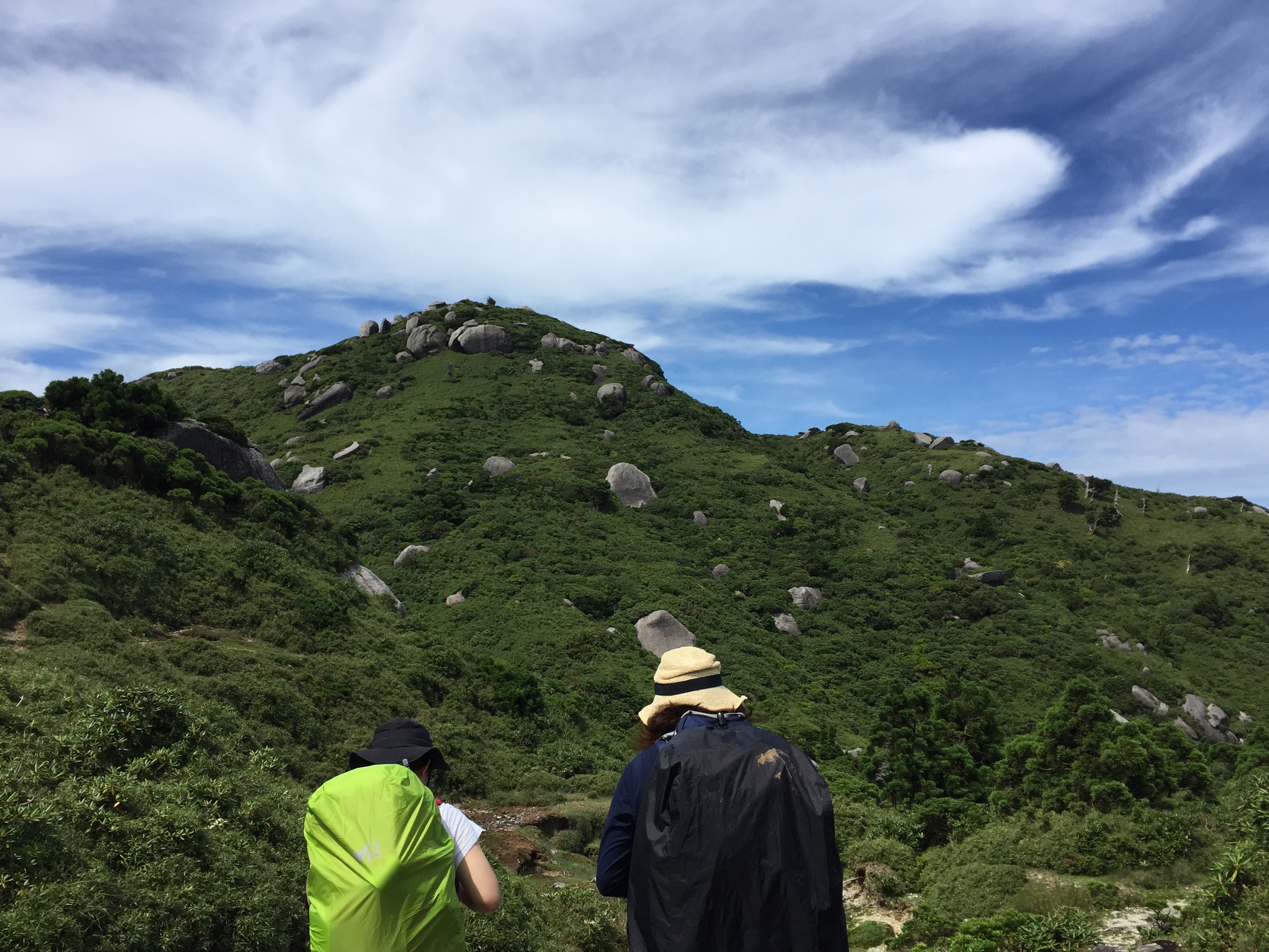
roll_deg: -0.7
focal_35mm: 31
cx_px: 601
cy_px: 501
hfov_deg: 58.3
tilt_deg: +2.3
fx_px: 1136
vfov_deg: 45.4
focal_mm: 4.15
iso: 32
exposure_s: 1/2326
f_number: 2.2
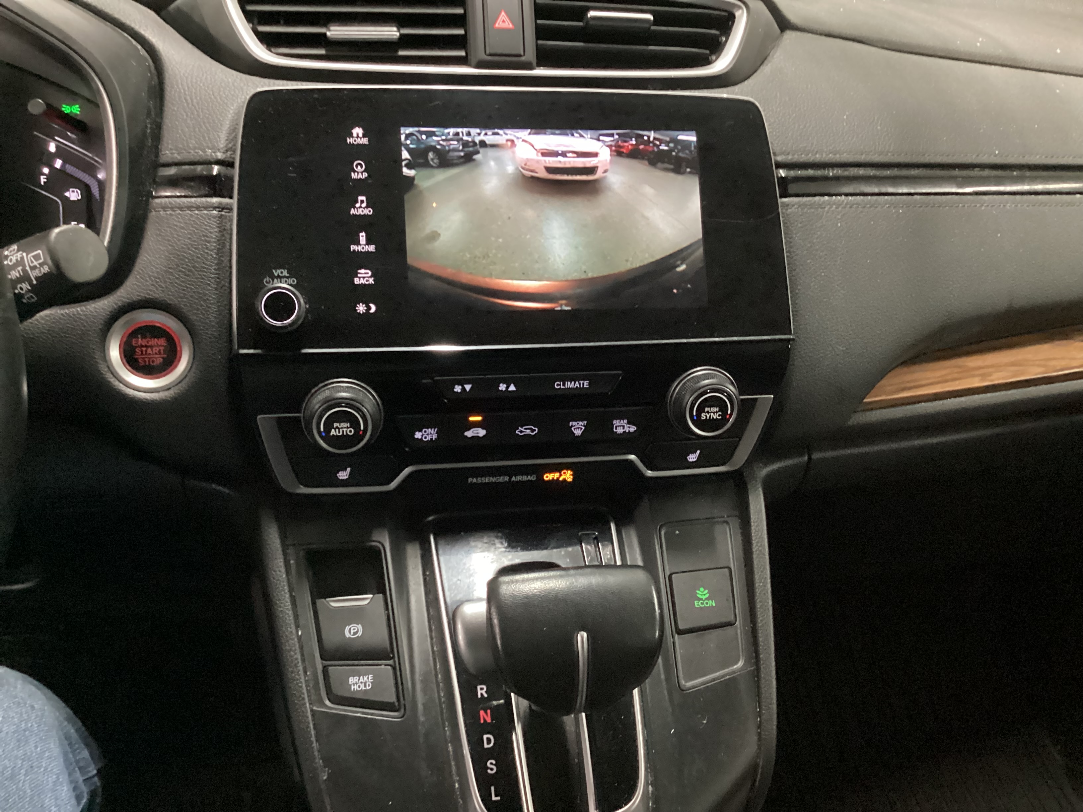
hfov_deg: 58.4
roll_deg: -5.1
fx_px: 970
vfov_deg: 45.4
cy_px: 406
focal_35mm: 31
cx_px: 542
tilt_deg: -31.9
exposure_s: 1/20
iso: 640
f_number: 2.4
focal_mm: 3.3
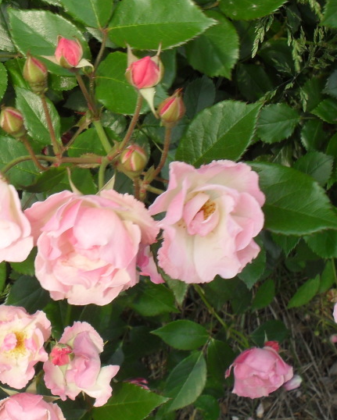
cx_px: 88
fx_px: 810
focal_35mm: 65
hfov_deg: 23.3
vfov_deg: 29.1
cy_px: 187
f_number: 8.4
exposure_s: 1/125
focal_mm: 6.3
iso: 100
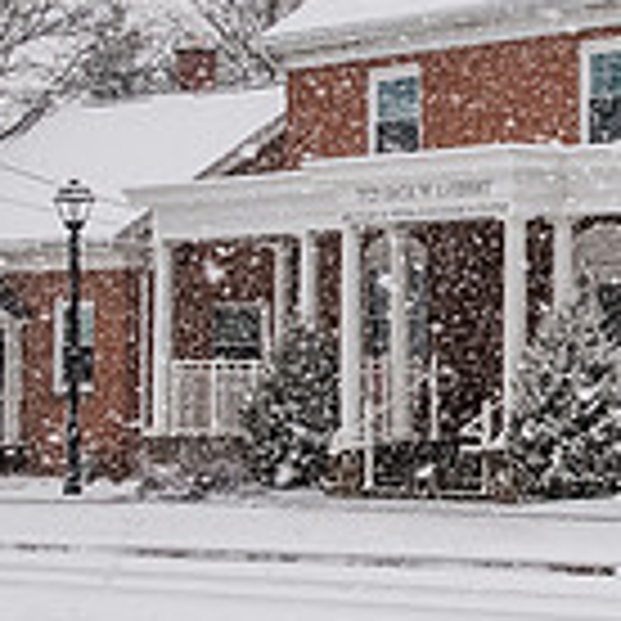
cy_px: 209
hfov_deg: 13.1
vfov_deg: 13.5
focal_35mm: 129
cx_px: 778
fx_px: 2618
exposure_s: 1/800
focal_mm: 36
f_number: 8
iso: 1000
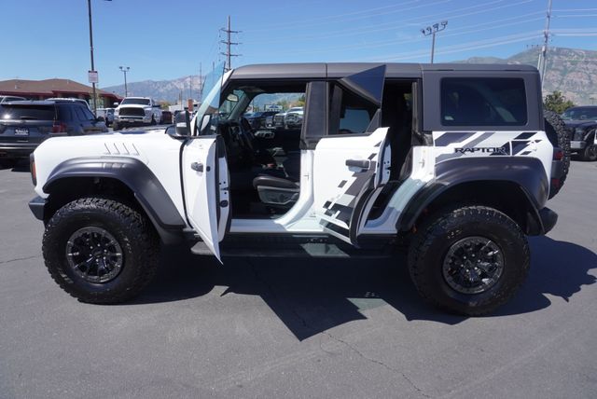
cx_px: 298
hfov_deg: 73.7
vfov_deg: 53.2
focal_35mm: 24
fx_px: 398
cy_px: 200
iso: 100
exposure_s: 1/250
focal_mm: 16
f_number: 8
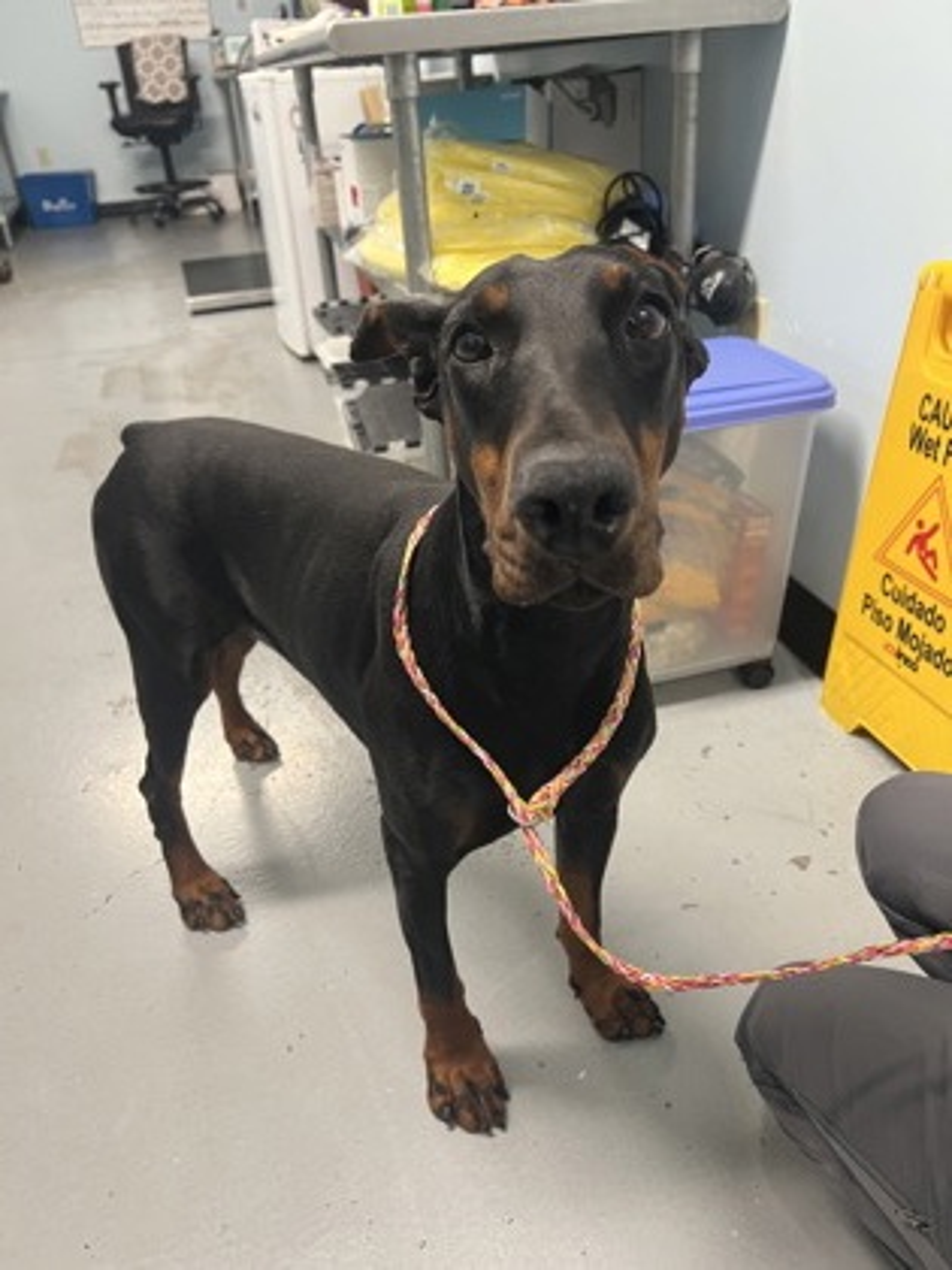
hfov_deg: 53.1
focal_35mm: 26
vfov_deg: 67.3
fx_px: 953
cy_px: 635
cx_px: 476
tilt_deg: -30.7
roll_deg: +4.1
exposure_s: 1/60
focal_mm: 5.7
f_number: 1.5
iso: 400
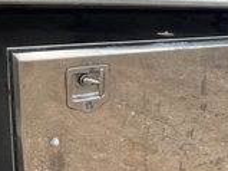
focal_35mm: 73
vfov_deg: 20.0
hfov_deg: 24.8
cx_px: 254
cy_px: 125
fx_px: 480
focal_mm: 3
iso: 25
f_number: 1.8
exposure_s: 1/898
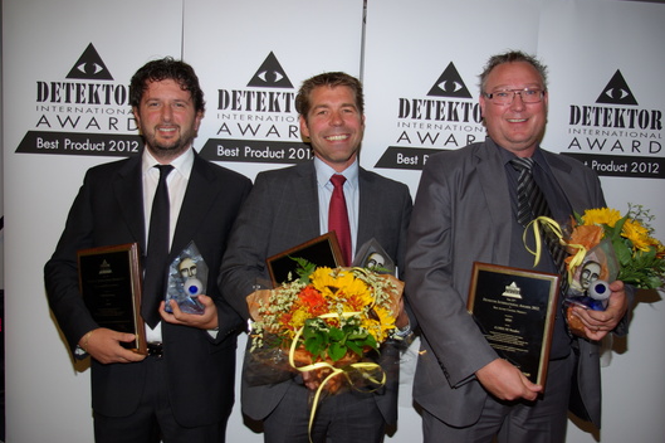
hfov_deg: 58.0
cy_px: 221
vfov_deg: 40.5
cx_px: 339
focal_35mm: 33
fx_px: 600
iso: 100
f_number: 4
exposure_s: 1/30
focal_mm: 21
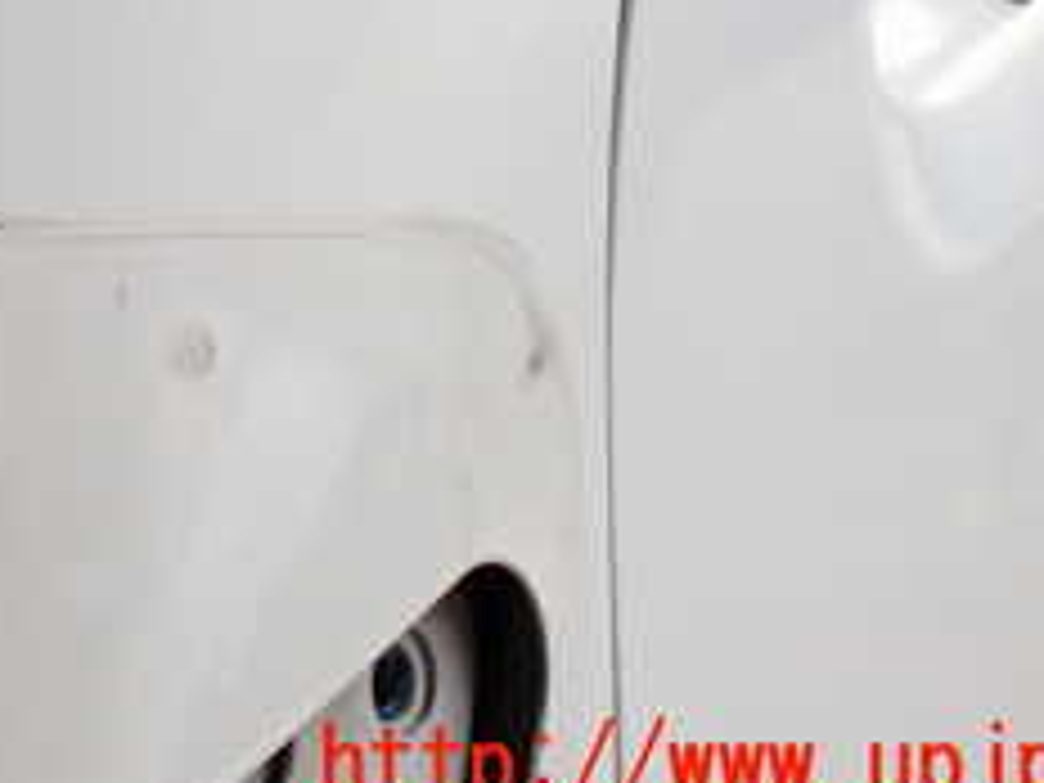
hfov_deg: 18.1
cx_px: -14
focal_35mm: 106
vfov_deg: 13.5
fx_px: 3197
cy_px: -189
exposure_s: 1/400
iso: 100
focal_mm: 7.31
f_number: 4
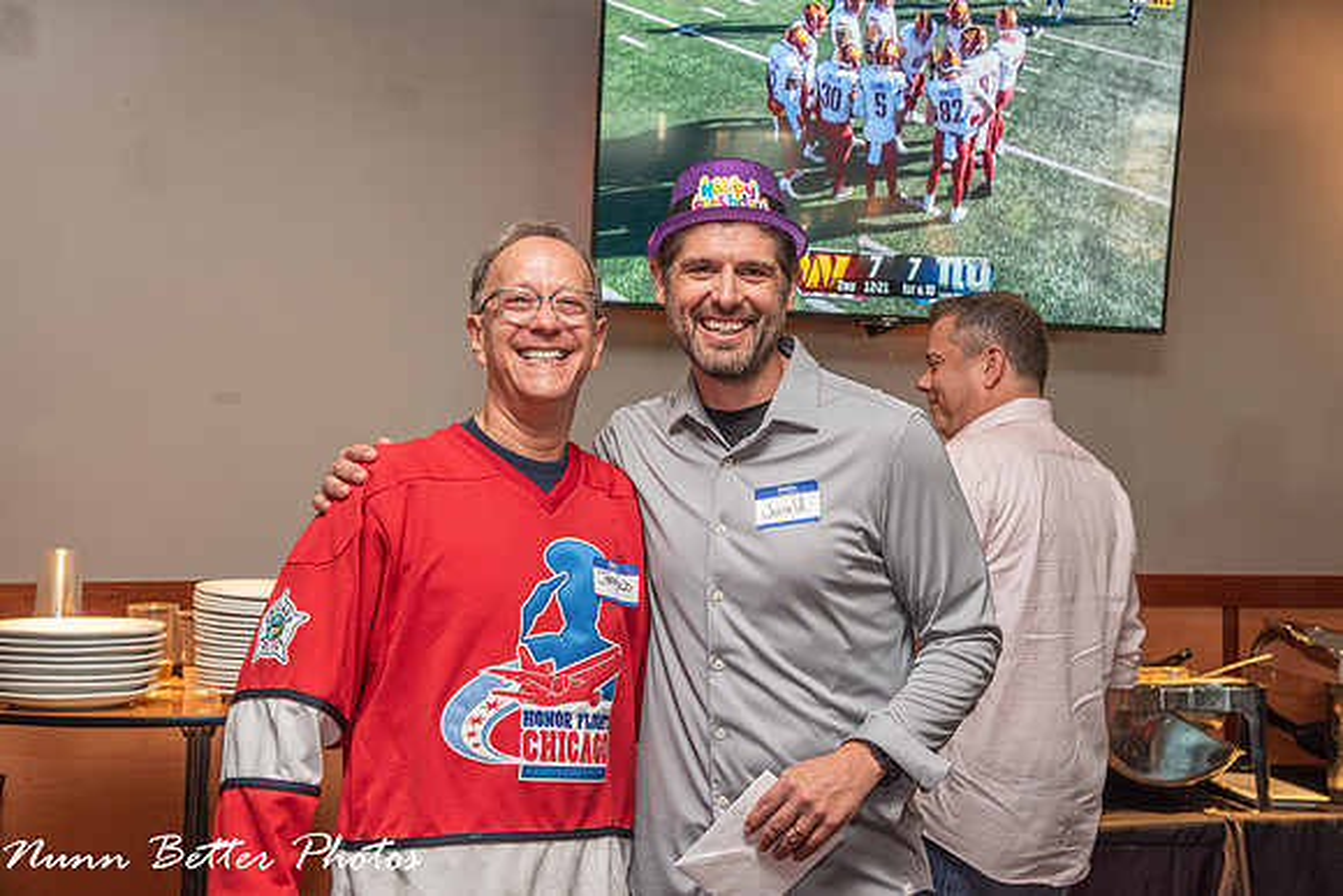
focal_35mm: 52
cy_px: 448
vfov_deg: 26.0
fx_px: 1940
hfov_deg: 38.2
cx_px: 672
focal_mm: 52
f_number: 6.3
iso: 640
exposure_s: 1/60
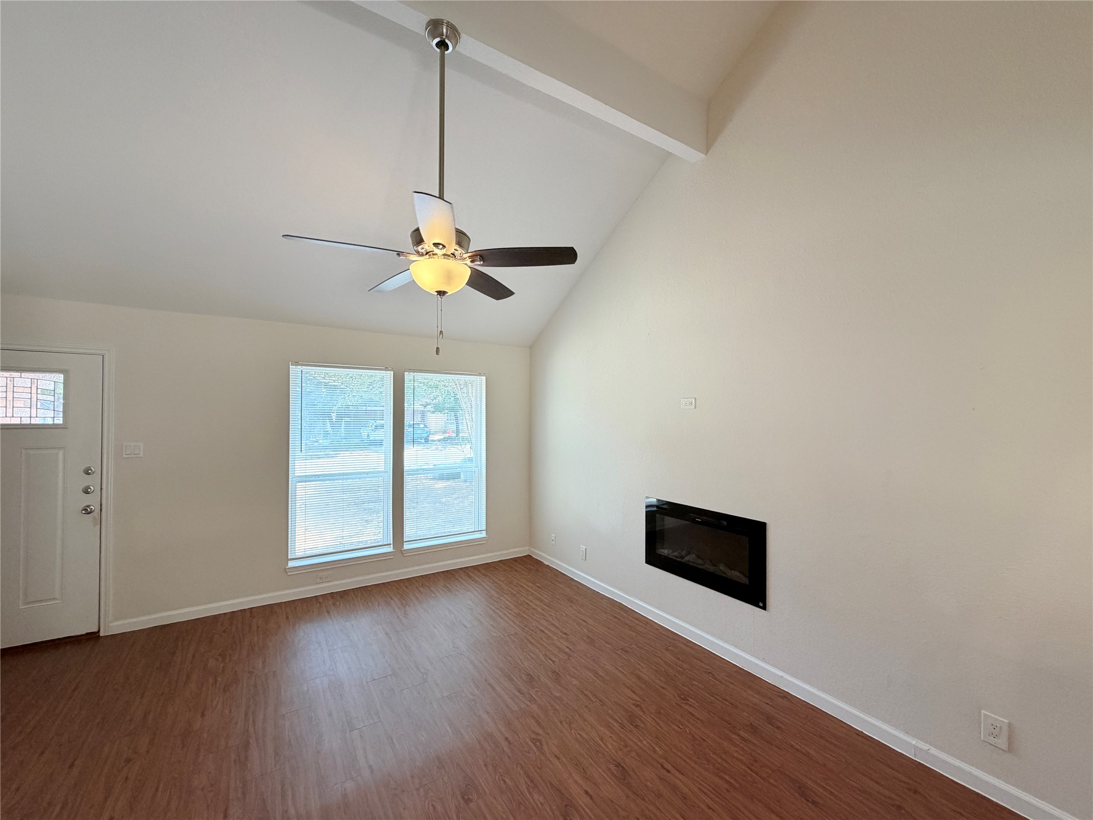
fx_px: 442
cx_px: 546
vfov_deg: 85.7
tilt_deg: +0.7
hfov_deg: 102.1
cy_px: 410
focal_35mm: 14
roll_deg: +0.2
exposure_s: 1/120
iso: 200
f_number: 2.2
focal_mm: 2.22
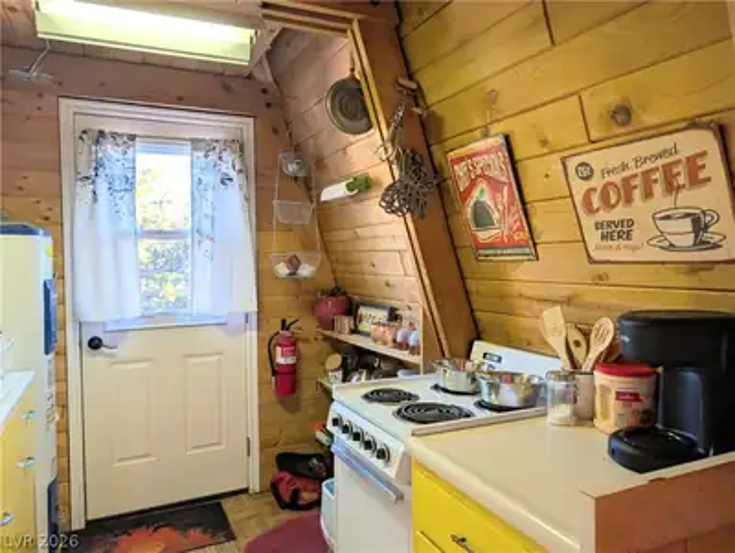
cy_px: 276
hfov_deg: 71.5
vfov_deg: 56.9
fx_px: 510
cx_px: 368
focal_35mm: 24
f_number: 1.68
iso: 31
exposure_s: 1/60
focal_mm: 6.9
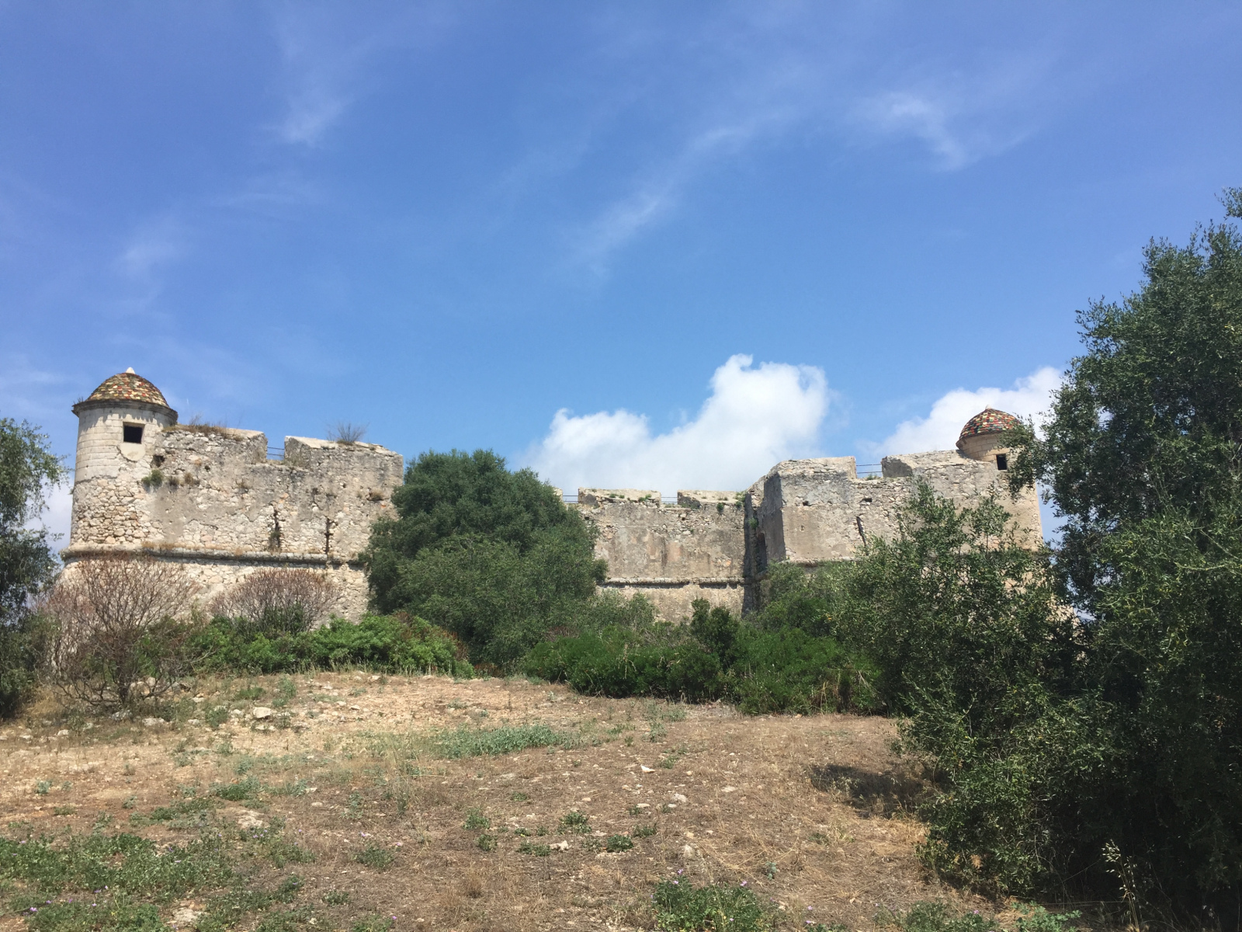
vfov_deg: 48.2
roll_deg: +0.5
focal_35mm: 29
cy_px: 466
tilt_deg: +14.8
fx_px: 1041
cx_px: 621
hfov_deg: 61.7
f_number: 2.2
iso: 32
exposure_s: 1/1799
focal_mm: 4.15
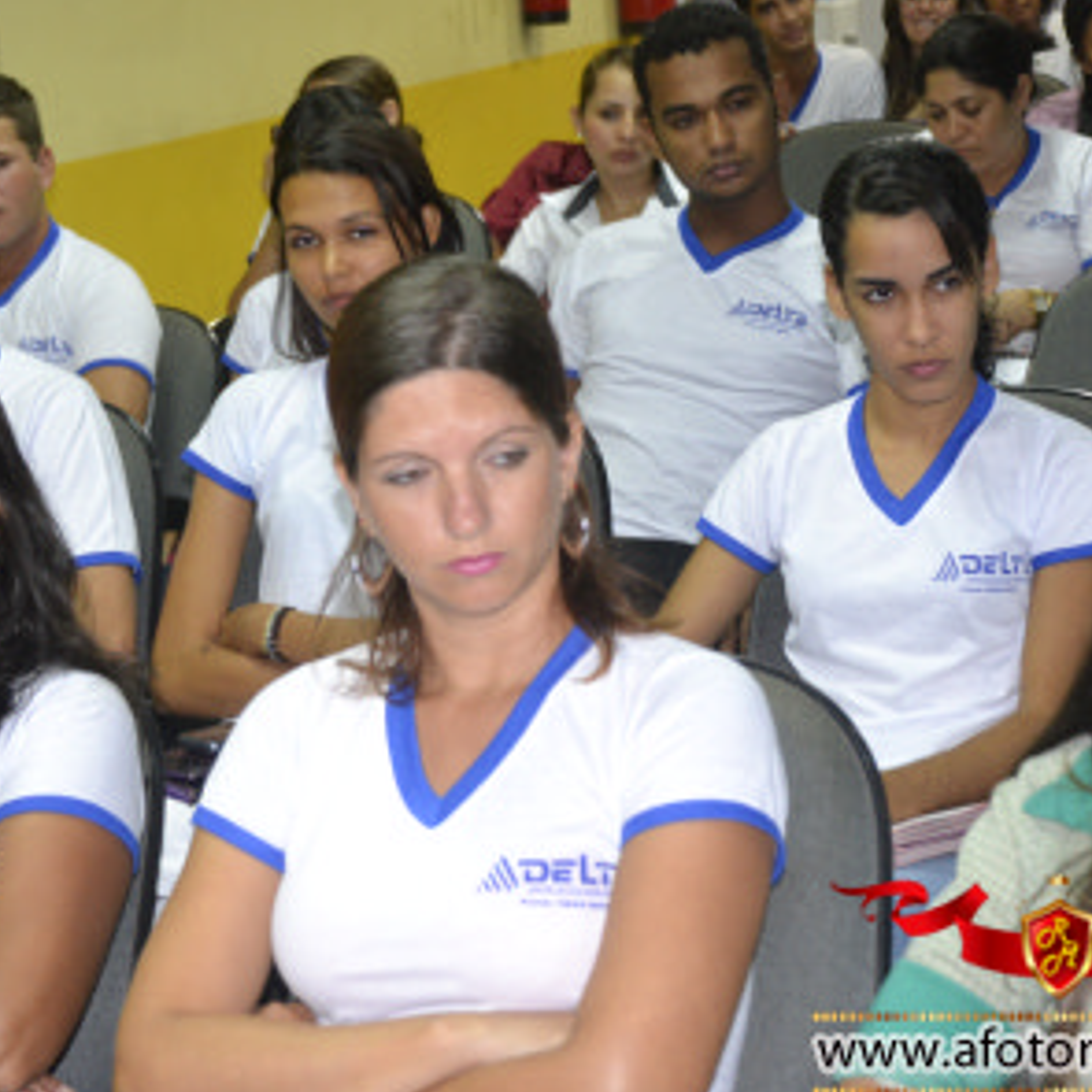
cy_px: 513
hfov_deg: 21.1
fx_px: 2927
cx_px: 426
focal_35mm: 82
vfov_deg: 21.1
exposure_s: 1/60
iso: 1400
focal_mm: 38
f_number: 4.5
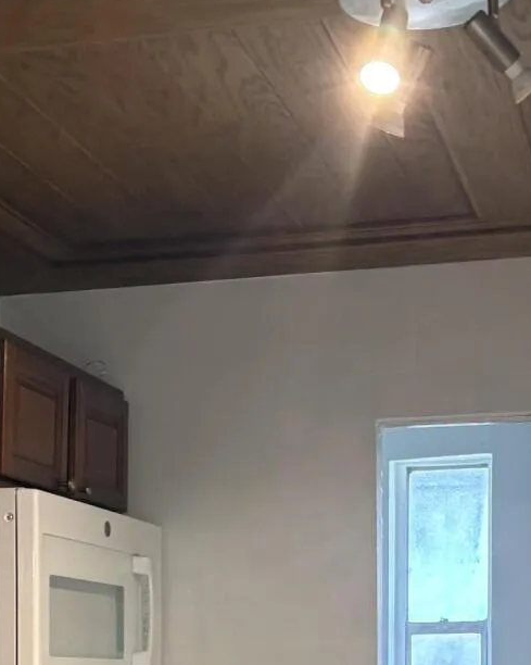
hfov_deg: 18.5
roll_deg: +0.2
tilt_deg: +2.1
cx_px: 299
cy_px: 697
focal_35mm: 83
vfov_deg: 22.0
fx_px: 1632
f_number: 1.6
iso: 160
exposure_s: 1/60
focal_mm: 5.96
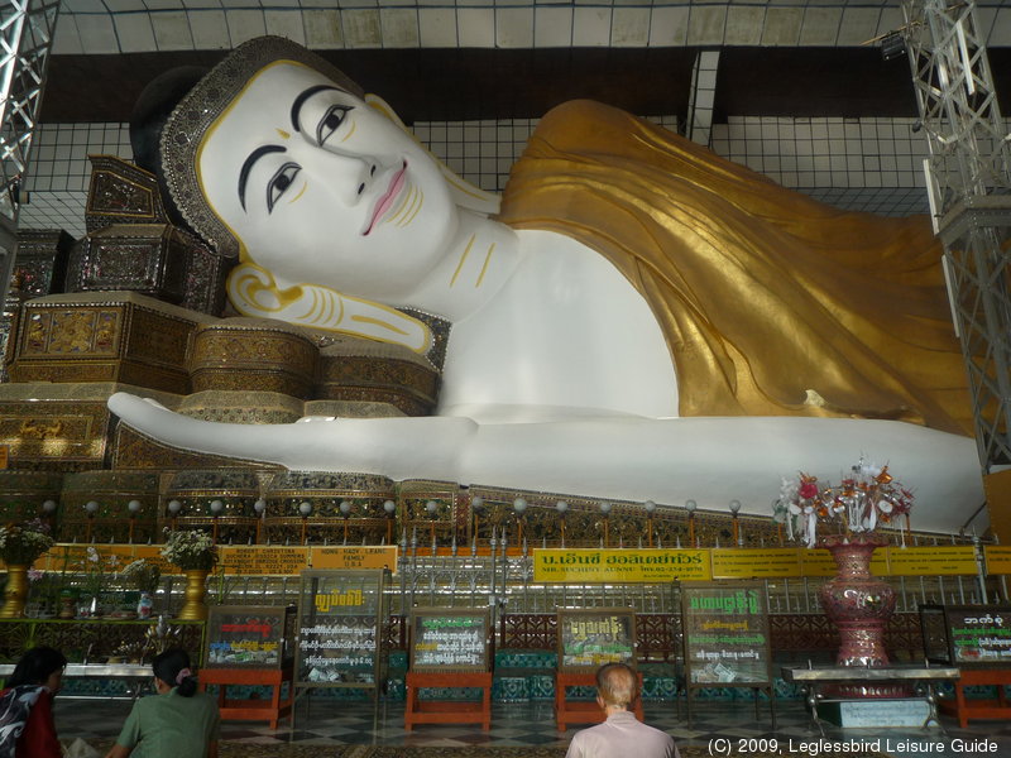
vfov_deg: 54.9
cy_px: 379
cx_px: 506
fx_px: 730
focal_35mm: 25
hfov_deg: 69.4
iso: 100
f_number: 2.8
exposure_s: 1/250
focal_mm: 4.4
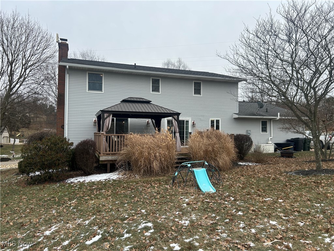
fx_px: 251
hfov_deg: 67.3
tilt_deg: +2.7
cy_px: 126
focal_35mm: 26
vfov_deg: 53.1
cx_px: 167
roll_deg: +0.0
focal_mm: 5.7
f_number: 1.5
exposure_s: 1/1597
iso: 50
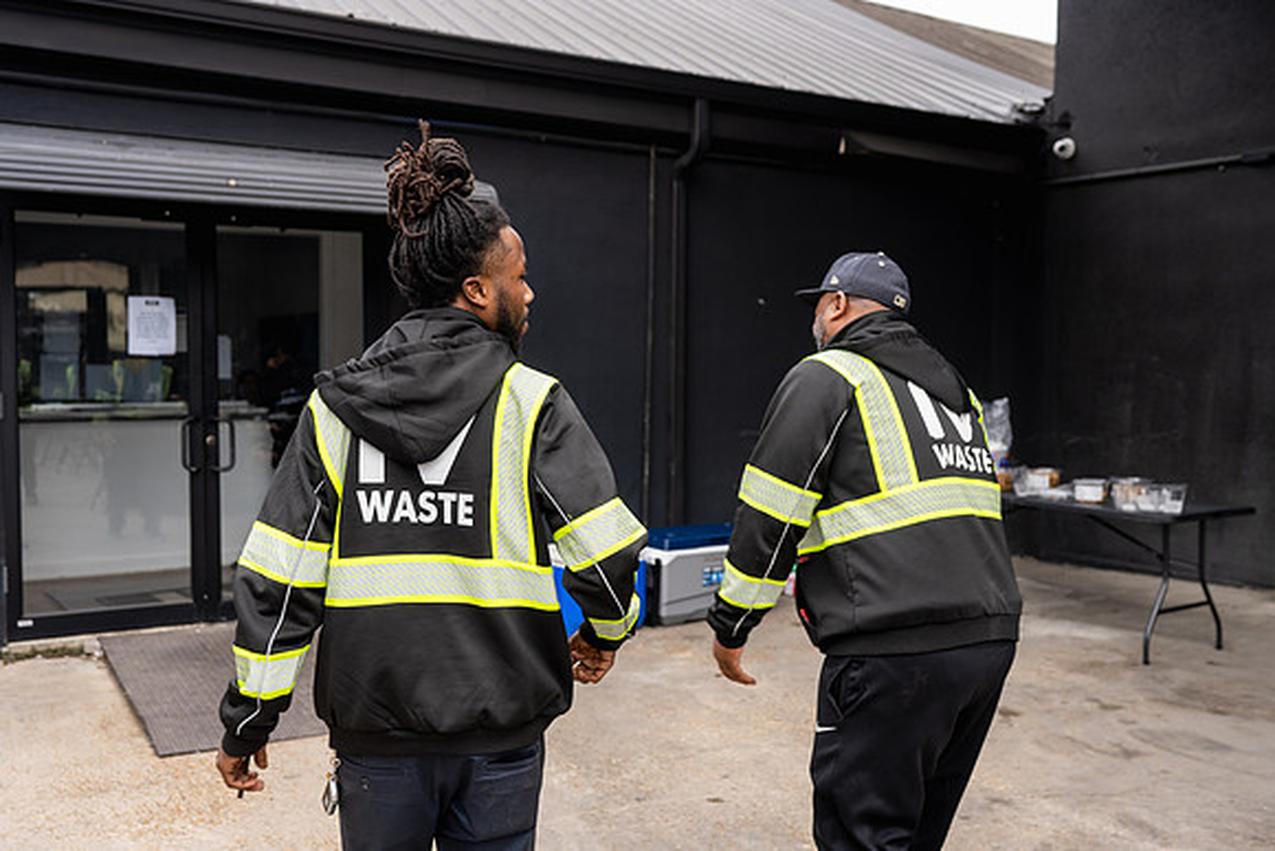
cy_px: 426
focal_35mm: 35
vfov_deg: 37.9
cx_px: 638
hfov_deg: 54.4
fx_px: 1240
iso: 125
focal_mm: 35
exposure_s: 1/400
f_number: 4
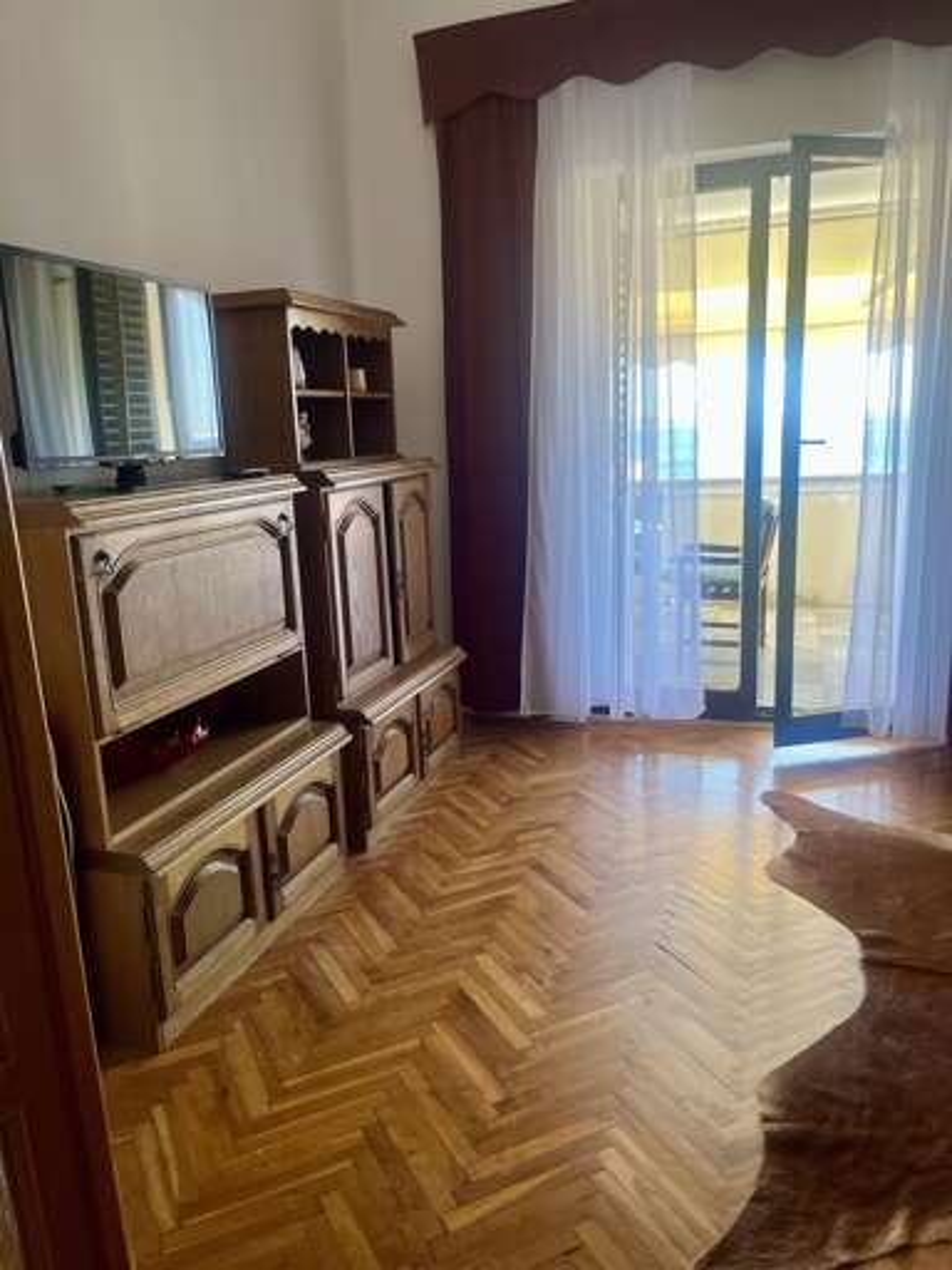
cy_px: 635
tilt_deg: -12.7
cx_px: 476
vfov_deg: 67.3
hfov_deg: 53.1
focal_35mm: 26
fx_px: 953
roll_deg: +2.0
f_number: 1.6
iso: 125
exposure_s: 1/121
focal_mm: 5.1
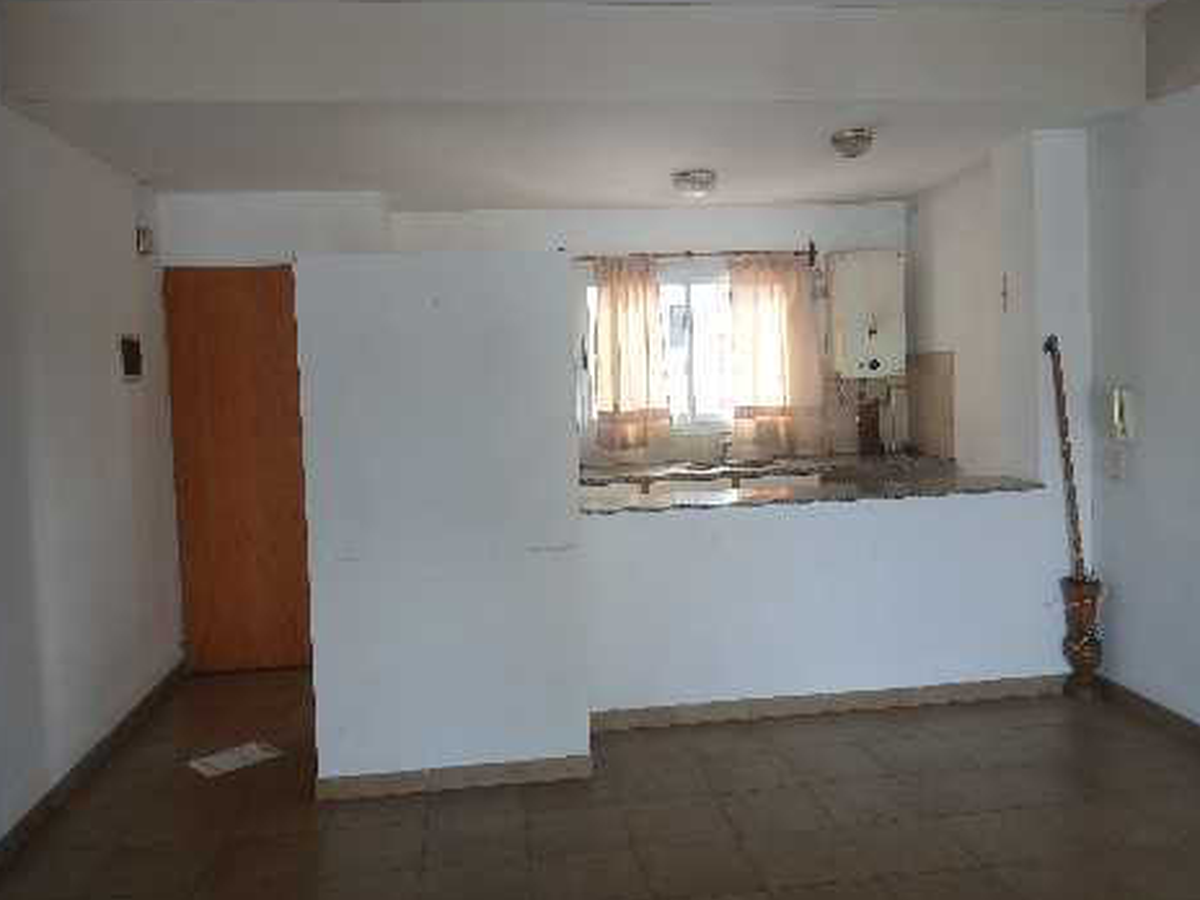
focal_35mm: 28
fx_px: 971
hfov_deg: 63.4
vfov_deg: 49.7
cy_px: 425
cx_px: 613
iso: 64
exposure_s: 1/50
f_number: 1.8
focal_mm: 3.98
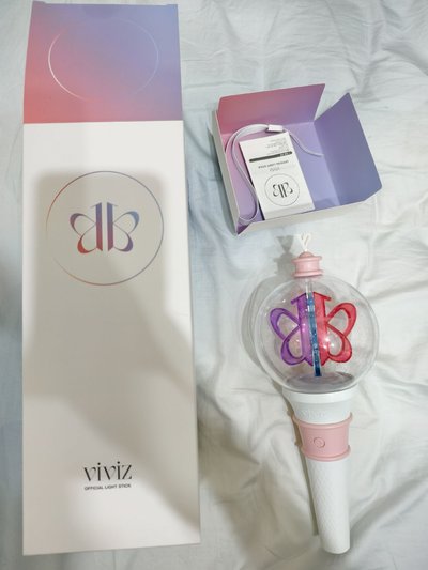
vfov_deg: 73.9
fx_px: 379
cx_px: 214
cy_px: 285
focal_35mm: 23
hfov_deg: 58.9
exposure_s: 1/60
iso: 379
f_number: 1.57
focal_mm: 6.54
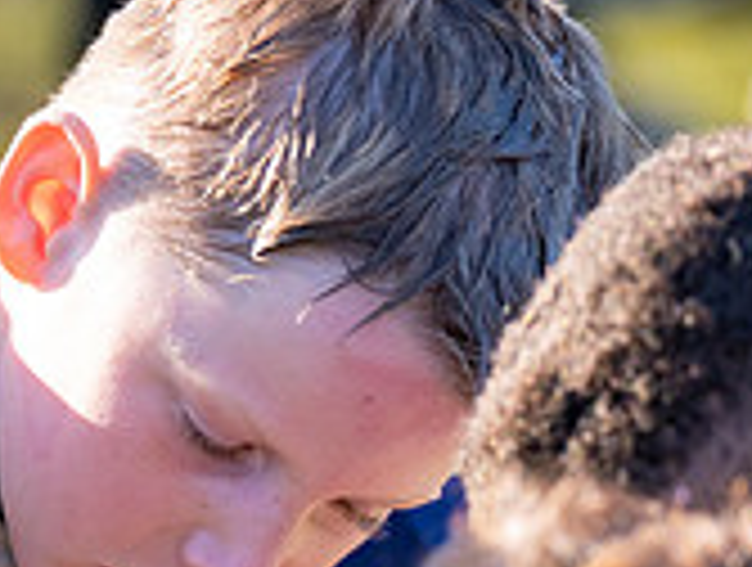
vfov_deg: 2.5
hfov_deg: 3.3
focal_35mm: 606
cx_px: 119
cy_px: 647
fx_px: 13193
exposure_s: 1/1250
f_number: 2.8
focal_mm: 133
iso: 200
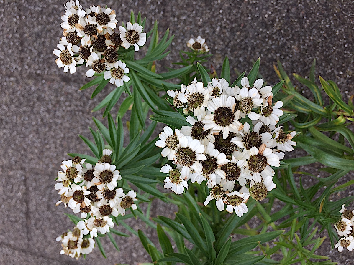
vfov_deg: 48.2
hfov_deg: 61.7
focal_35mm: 29
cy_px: 132
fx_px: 297
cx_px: 177
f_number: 2.2
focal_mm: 4.15
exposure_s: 1/289
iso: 32
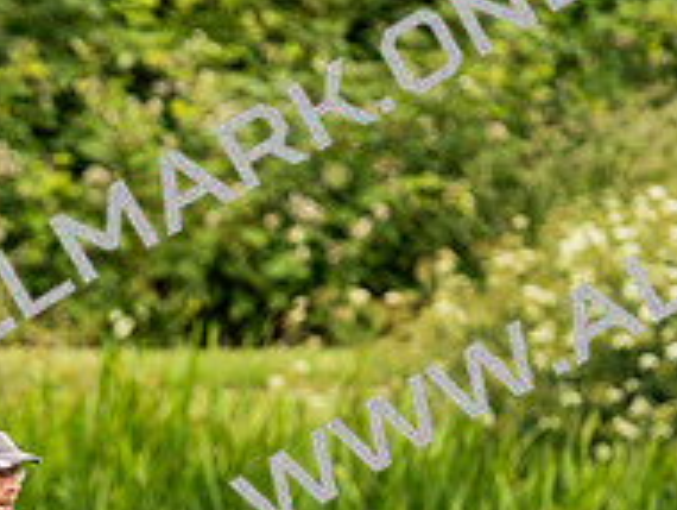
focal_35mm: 1758
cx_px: -29
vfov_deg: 0.8
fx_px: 34425
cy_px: 590
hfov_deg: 1.1
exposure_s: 1/2000
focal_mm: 600
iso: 800
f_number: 6.3
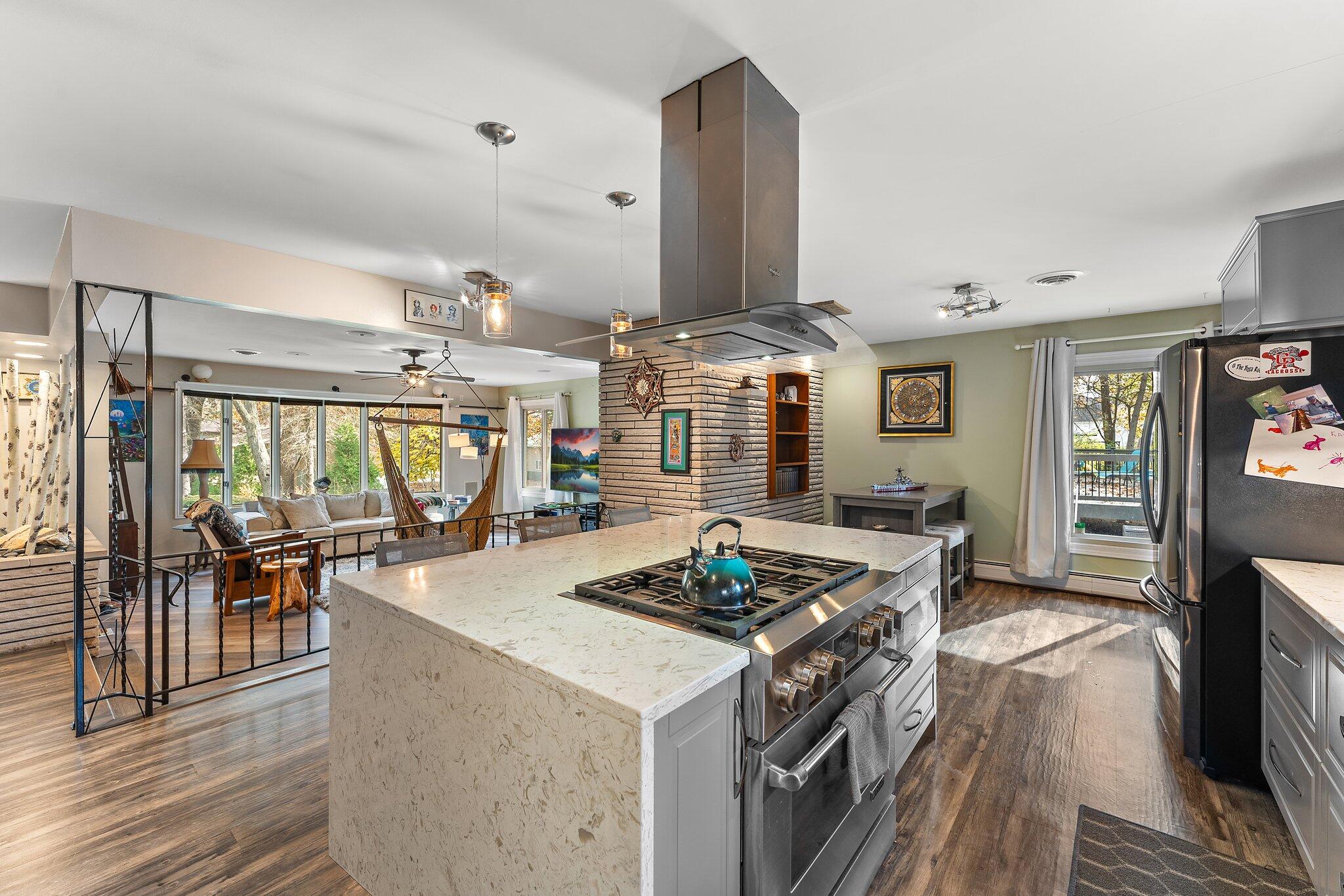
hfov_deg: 104.3
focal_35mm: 14
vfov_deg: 81.2
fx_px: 523
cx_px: 672
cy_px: 448
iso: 400
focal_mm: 14
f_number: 9
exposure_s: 1/2
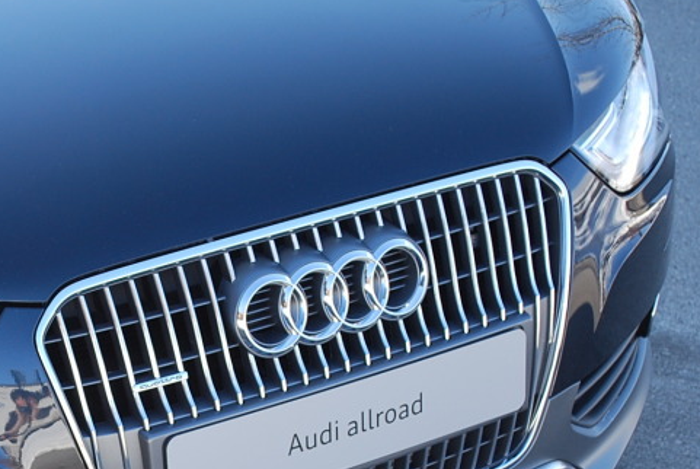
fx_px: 1986
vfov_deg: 13.4
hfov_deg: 19.5
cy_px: 387
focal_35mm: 102
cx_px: 14
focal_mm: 32
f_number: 5.6
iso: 180
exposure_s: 1/125
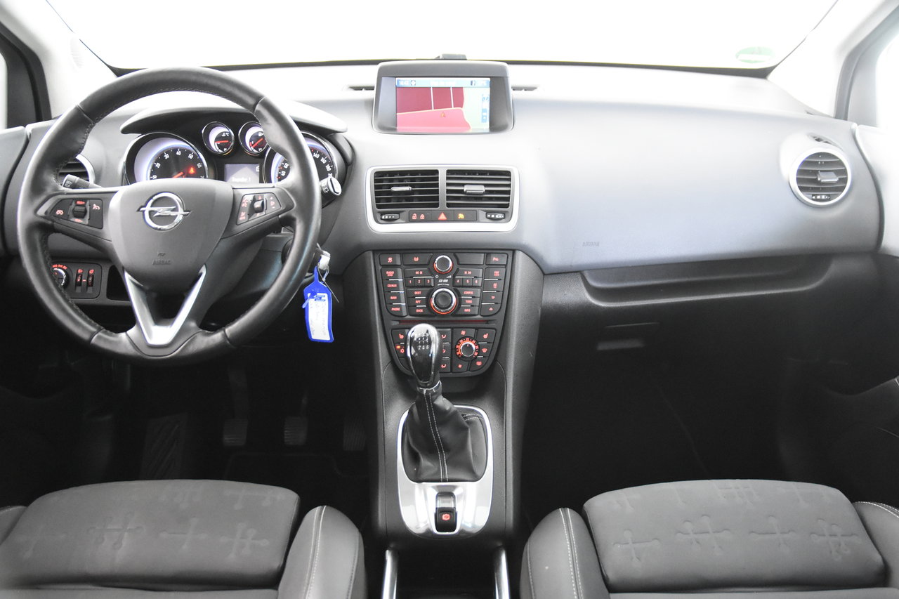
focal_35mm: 33
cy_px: 300
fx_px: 824
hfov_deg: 57.2
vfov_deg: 40.0
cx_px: 450
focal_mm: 22
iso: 5600
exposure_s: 1/30
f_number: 3
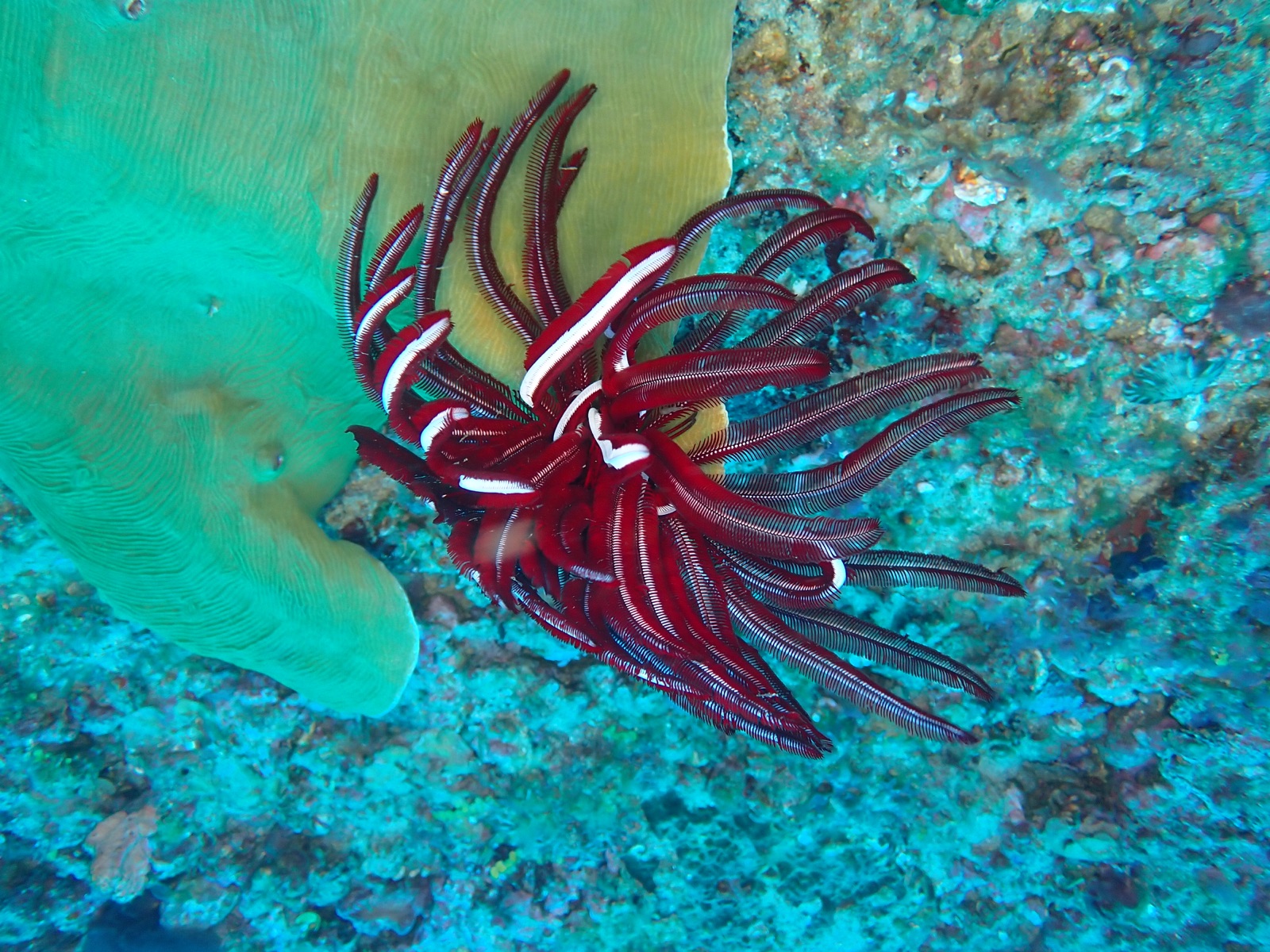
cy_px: 476
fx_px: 1101
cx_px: 635
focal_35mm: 30
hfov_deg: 60.0
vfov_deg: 46.8
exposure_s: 1/80
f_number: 2.3
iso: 200
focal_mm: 5.4
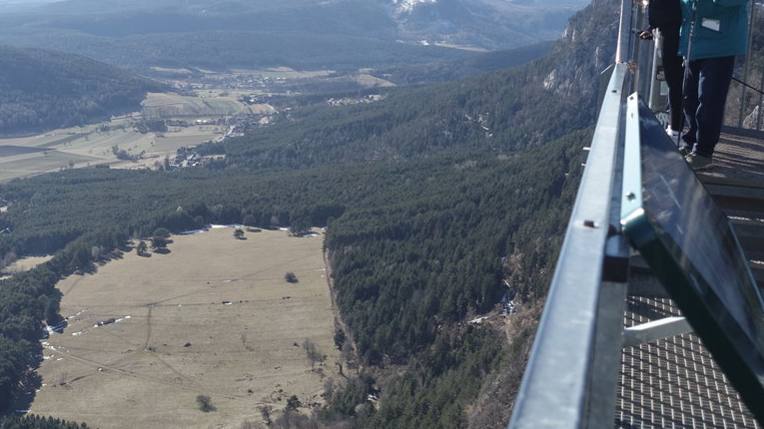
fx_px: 1073
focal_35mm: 53
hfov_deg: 39.1
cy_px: 151
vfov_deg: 22.5
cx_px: 342
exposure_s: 1/125
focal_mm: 15.94
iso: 125
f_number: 3.2
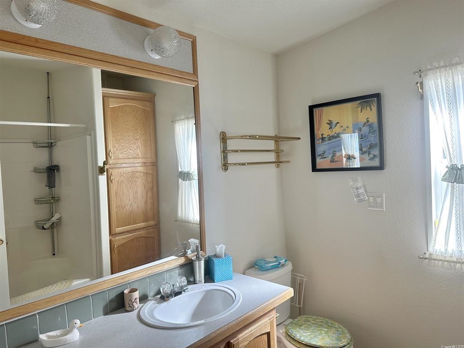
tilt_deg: -2.5
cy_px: 174
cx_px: 232
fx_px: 322
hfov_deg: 71.6
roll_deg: +3.1
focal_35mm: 24
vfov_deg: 56.8
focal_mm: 6.86
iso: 125
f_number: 1.78
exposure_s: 1/150
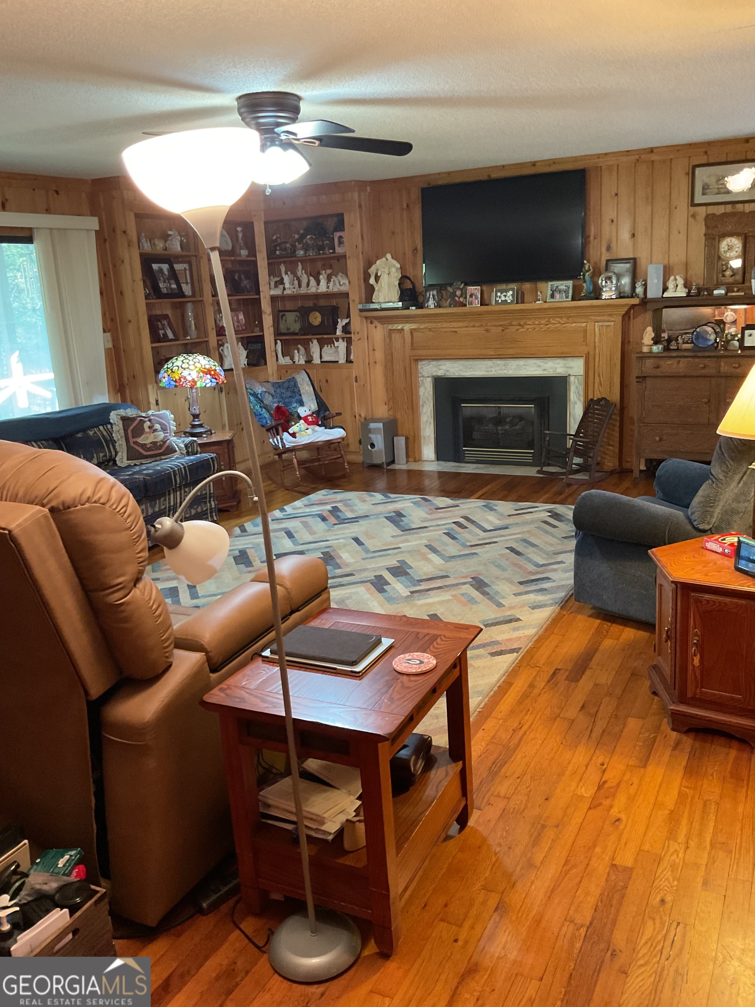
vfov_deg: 61.7
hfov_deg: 48.2
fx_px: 843
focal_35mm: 29
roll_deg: +2.8
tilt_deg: -13.5
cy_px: 504
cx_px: 378
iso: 250
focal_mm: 3
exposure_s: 1/40
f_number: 1.8
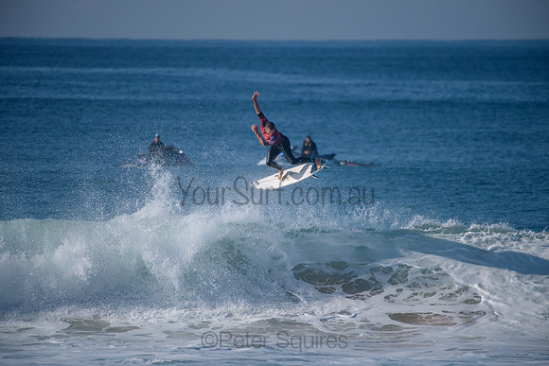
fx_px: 7626
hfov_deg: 4.1
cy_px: 183
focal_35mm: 500
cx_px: 274
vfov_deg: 2.8
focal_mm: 500
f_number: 5.6
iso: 180
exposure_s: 1/2000
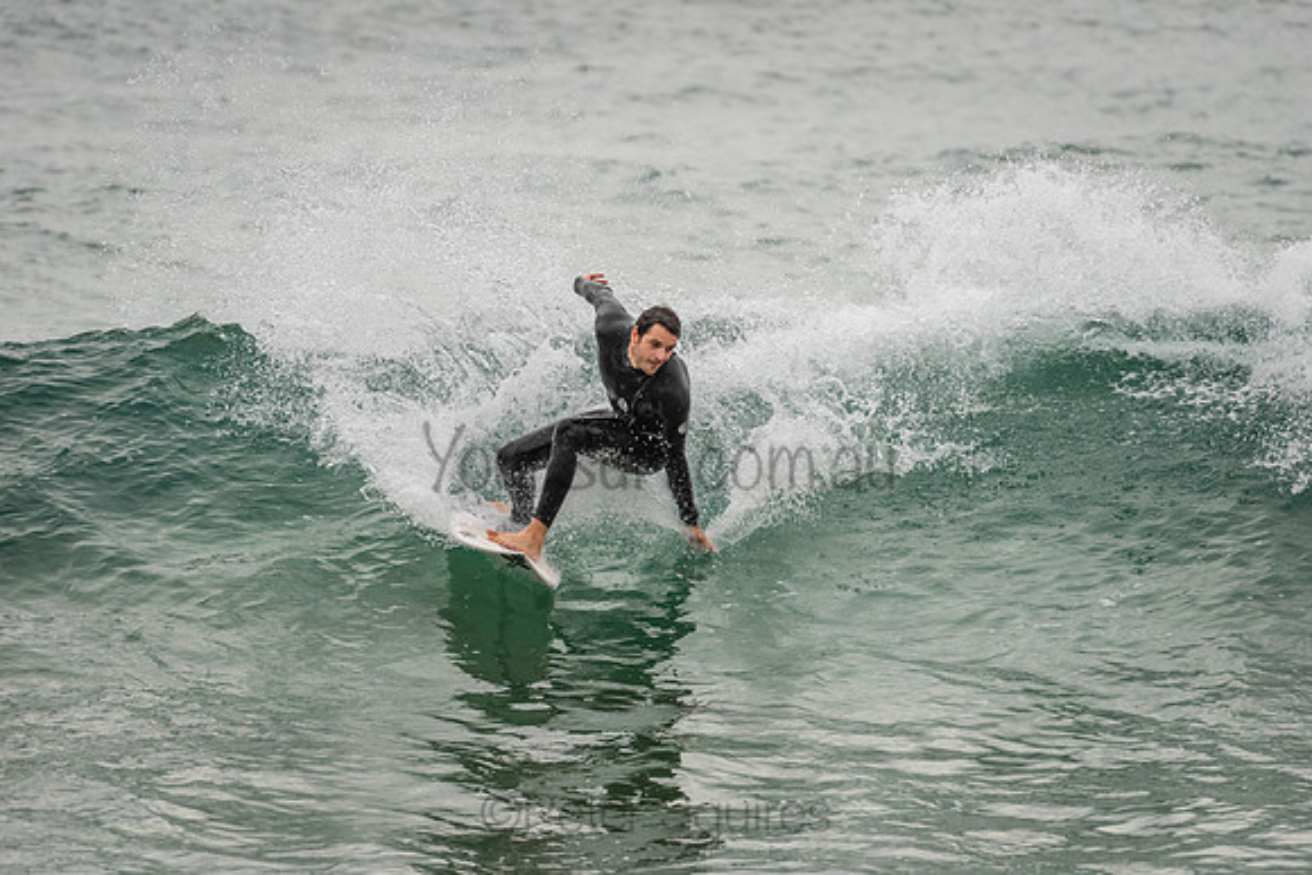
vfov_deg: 2.8
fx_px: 18226
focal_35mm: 500
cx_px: 656
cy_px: 438
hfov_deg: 4.1
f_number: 5.6
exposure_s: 1/2000
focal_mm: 500
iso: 320
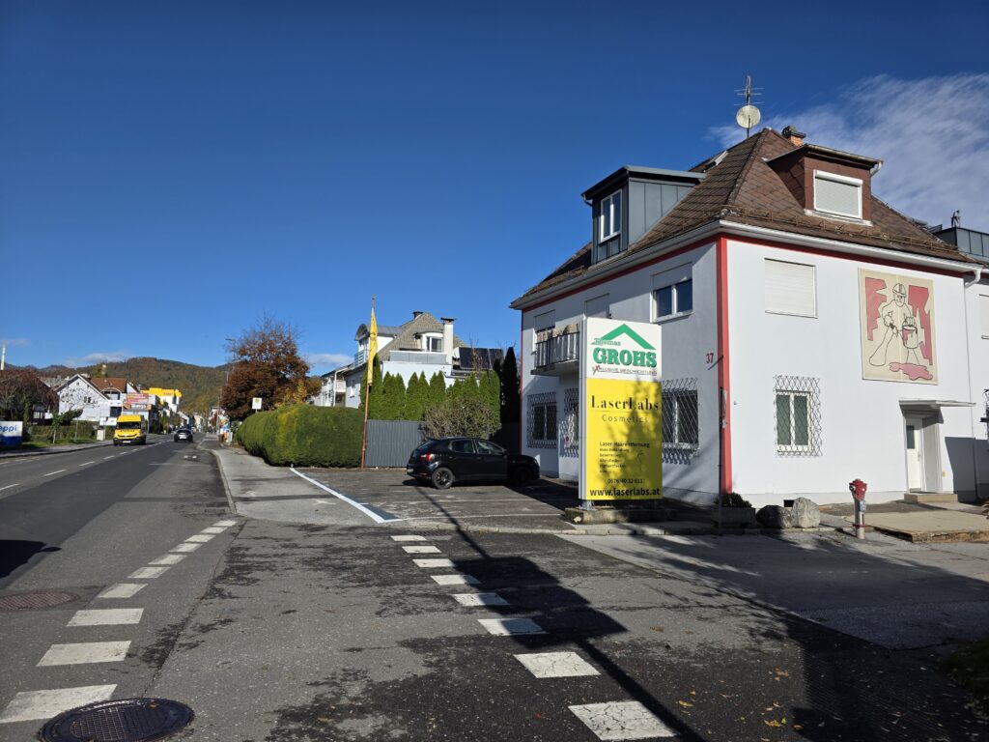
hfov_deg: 73.9
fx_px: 657
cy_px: 371
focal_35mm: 23
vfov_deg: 58.9
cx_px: 494
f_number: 1.7
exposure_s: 1/7944
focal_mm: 6.3
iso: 64
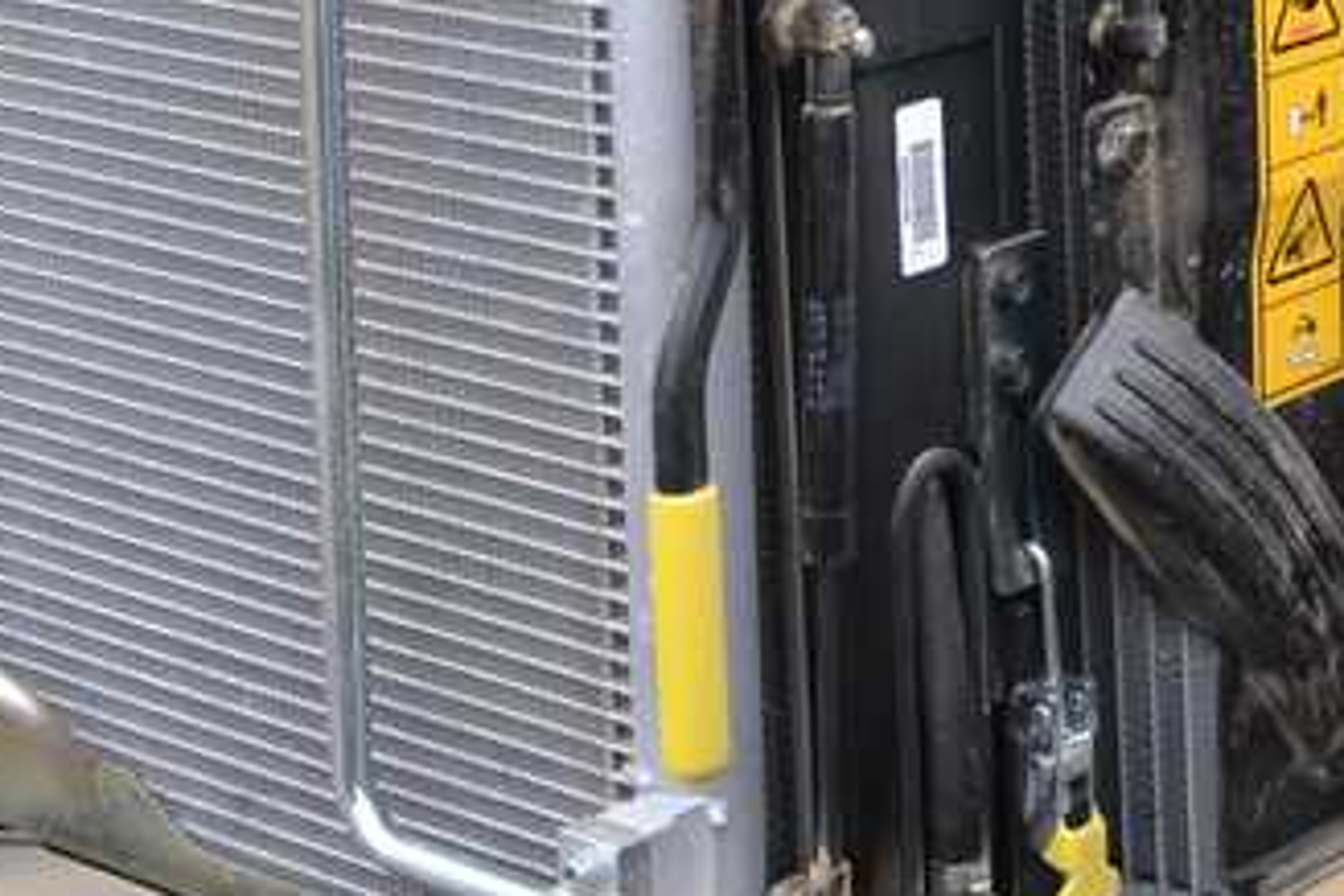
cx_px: 1219
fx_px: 3907
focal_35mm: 105
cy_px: -393
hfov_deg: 19.2
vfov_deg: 12.5
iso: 400
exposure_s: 1/500
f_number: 3.8
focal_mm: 21
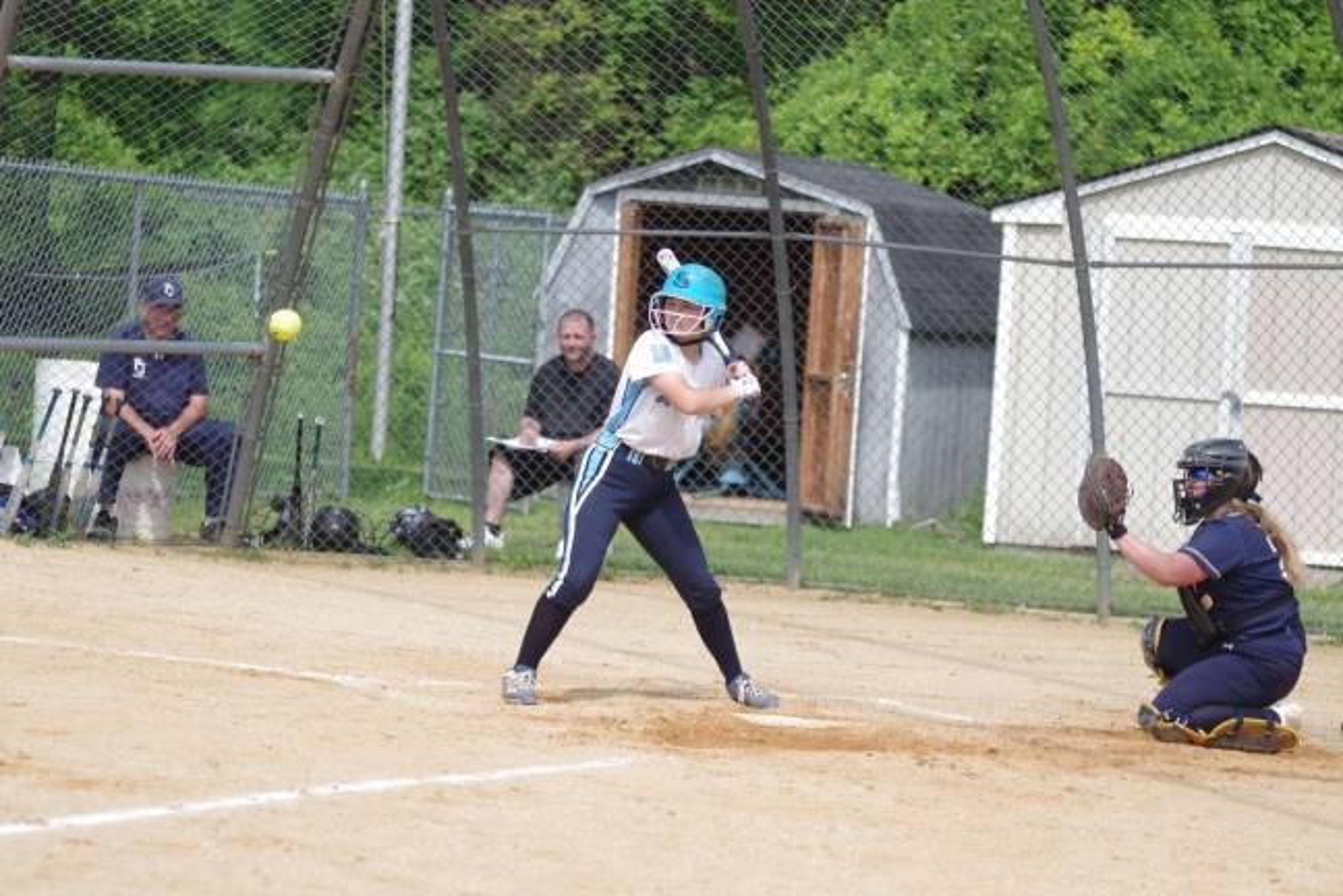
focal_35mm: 162
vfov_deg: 8.5
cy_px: 448
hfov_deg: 12.7
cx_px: 672
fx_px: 6043
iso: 800
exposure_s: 1/8000
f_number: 2.8
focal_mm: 107.5
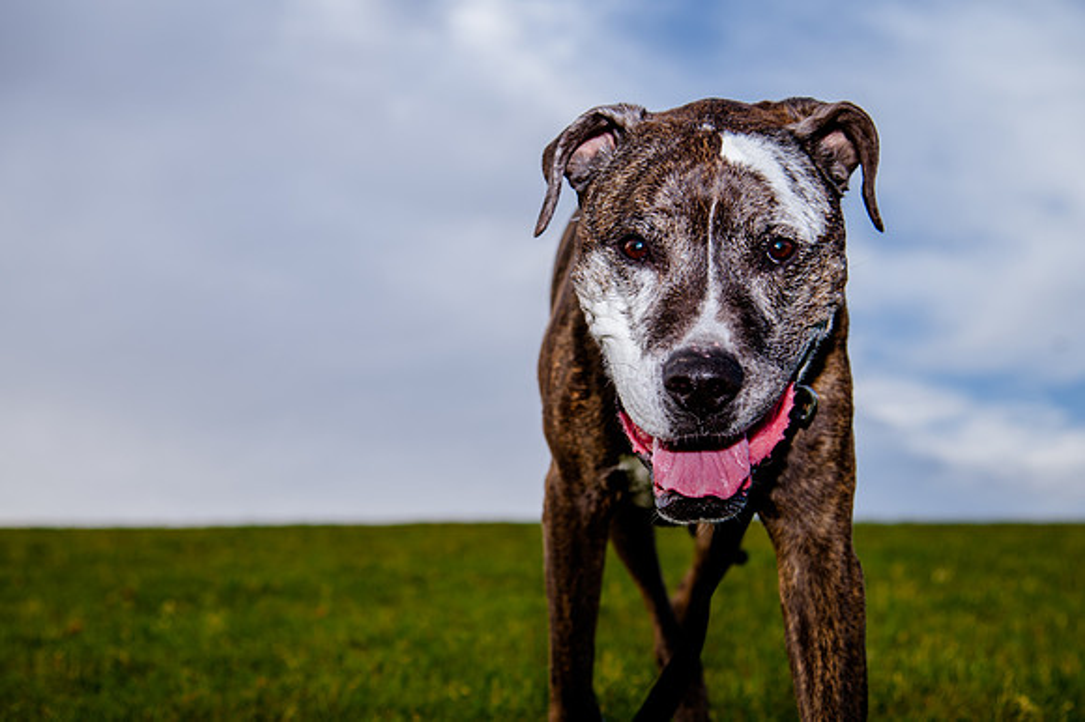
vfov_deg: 22.1
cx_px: 506
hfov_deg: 32.7
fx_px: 1851
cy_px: 358
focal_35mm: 61
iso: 200
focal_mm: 55
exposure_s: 1/500
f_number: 5
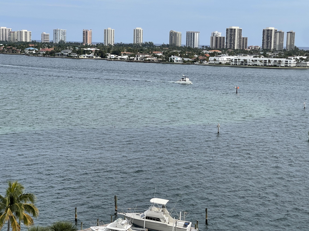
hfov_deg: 27.0
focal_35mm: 72
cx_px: 160
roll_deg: -2.0
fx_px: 643
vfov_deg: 20.4
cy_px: 109
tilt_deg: -6.6
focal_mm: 7.5
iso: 20
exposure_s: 1/1220
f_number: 2.2
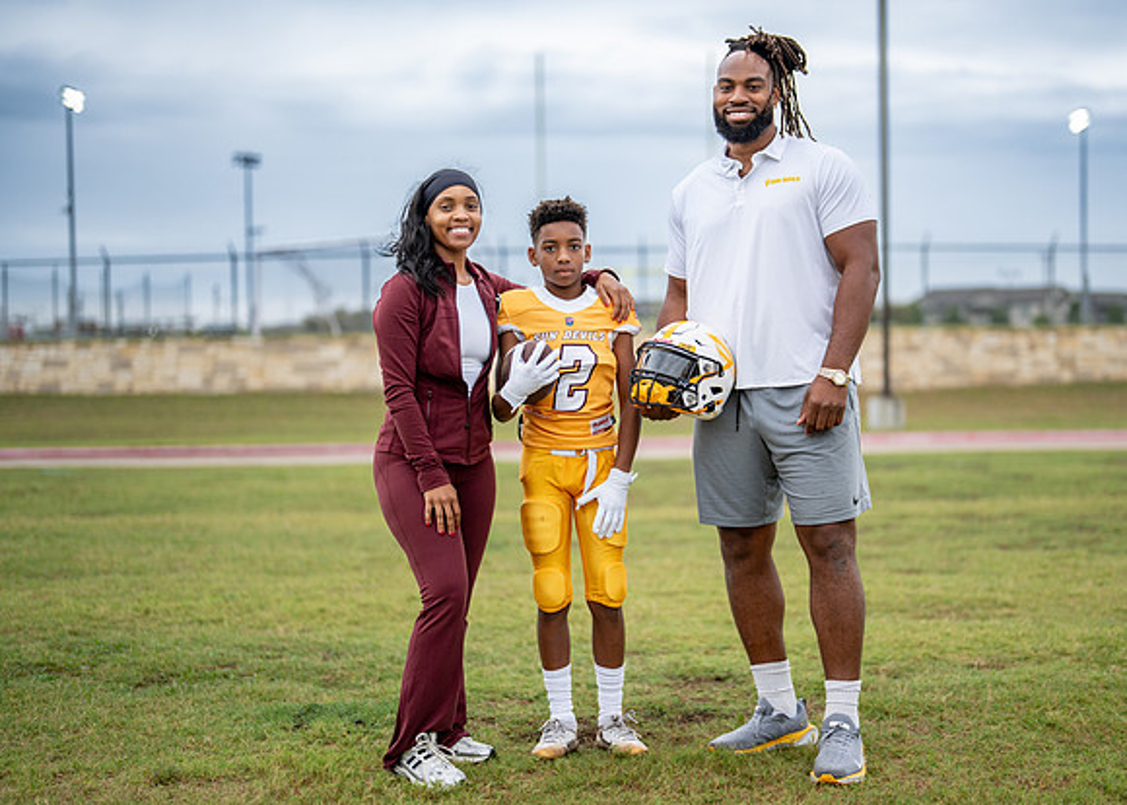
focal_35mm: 57
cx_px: 643
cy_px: 421
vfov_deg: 24.9
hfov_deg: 34.3
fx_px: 1825
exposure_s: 1/2000
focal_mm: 50
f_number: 1.2
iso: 320
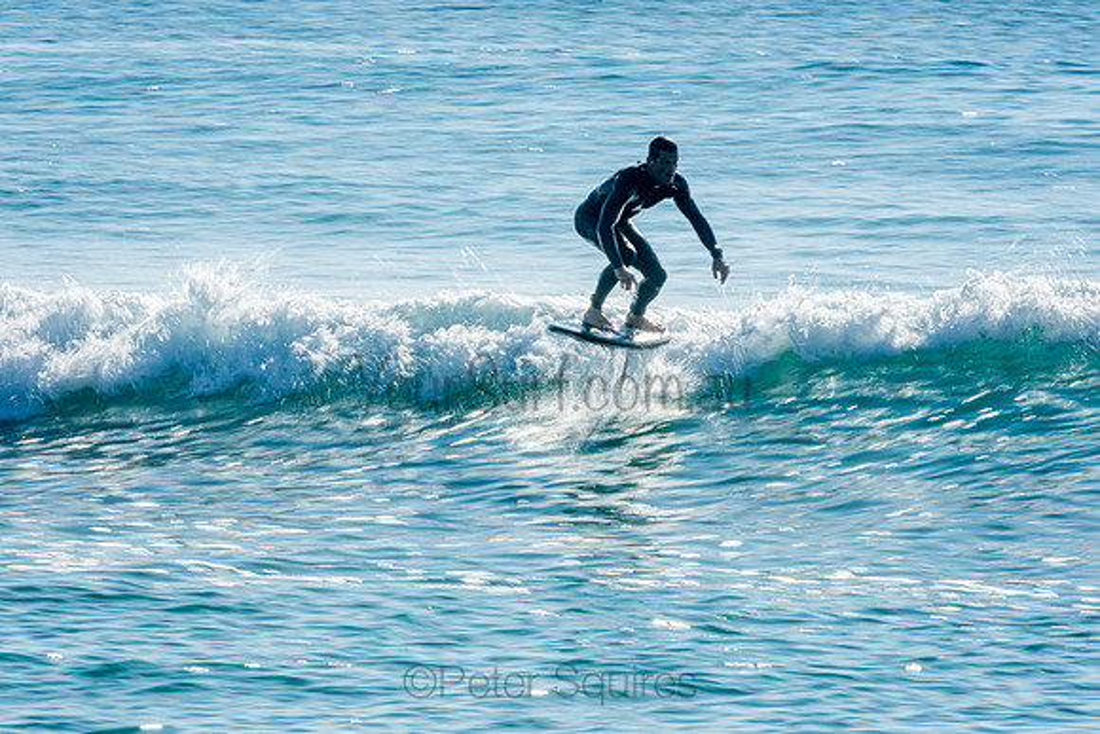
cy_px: 367
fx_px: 18337
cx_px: 550
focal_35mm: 600
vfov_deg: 2.3
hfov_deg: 3.4
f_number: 25
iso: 100
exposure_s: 1/30
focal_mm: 400
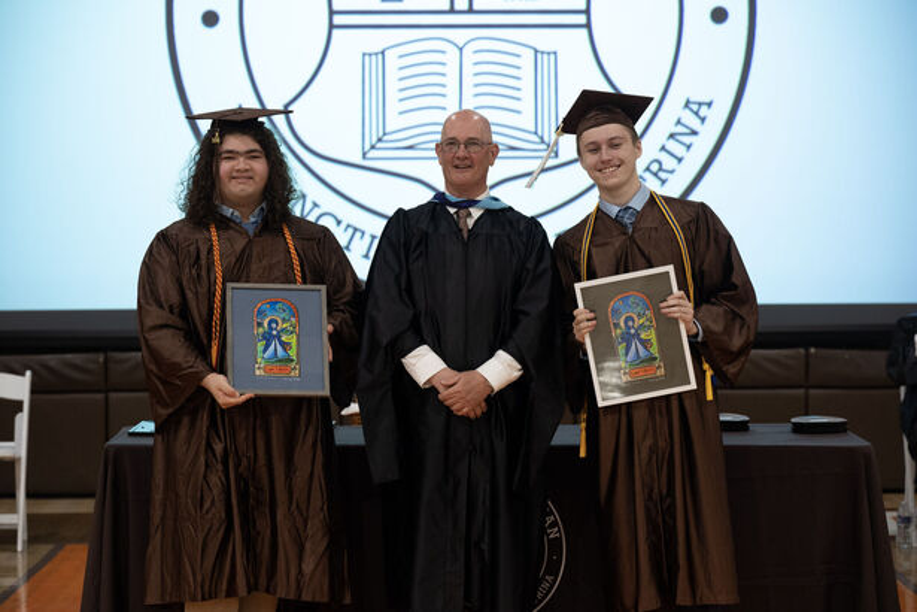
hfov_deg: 19.6
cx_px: 458
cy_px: 306
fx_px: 2649
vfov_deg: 13.2
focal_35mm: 104
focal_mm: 104
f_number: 4
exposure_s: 1/100
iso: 1600
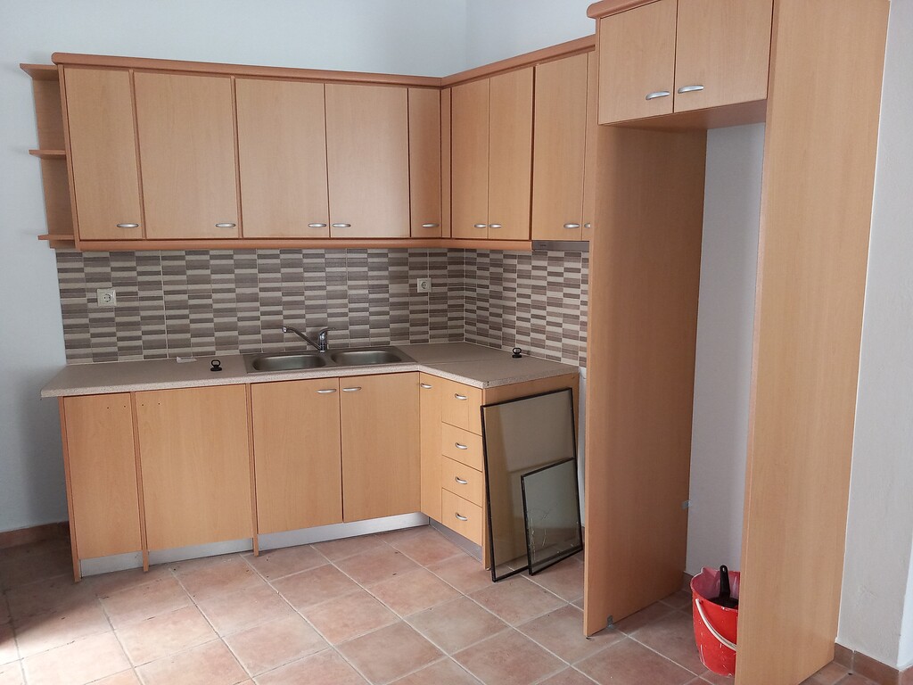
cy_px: 342
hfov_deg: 65.3
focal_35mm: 27
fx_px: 712
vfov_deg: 51.4
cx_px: 456
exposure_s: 1/25
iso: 250
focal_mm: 4
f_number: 1.8
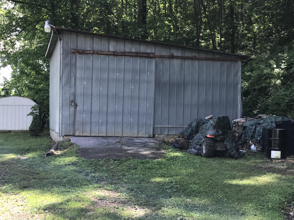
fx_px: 484
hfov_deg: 33.8
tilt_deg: +0.3
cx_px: 147
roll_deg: -1.9
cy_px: 110
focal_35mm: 57
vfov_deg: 25.7
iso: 20
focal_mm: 6.6
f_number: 2.8
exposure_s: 1/153
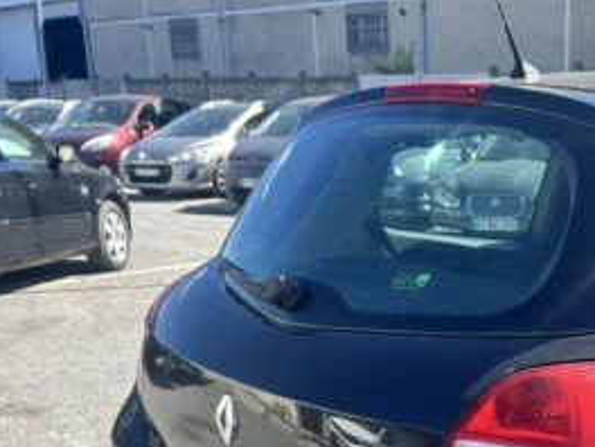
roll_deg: -2.0
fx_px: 1014
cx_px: 631
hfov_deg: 29.9
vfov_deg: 23.2
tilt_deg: -20.1
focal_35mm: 59
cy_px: 506
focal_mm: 5.7
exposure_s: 1/1377
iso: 50
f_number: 1.5
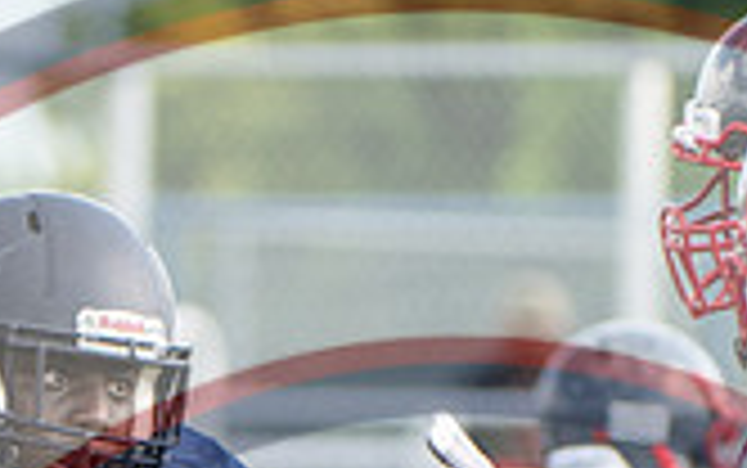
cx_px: -185
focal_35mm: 1296
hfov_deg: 1.6
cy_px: 838
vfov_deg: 1.0
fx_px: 26402
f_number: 4
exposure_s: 1/1000
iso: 125
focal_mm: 220
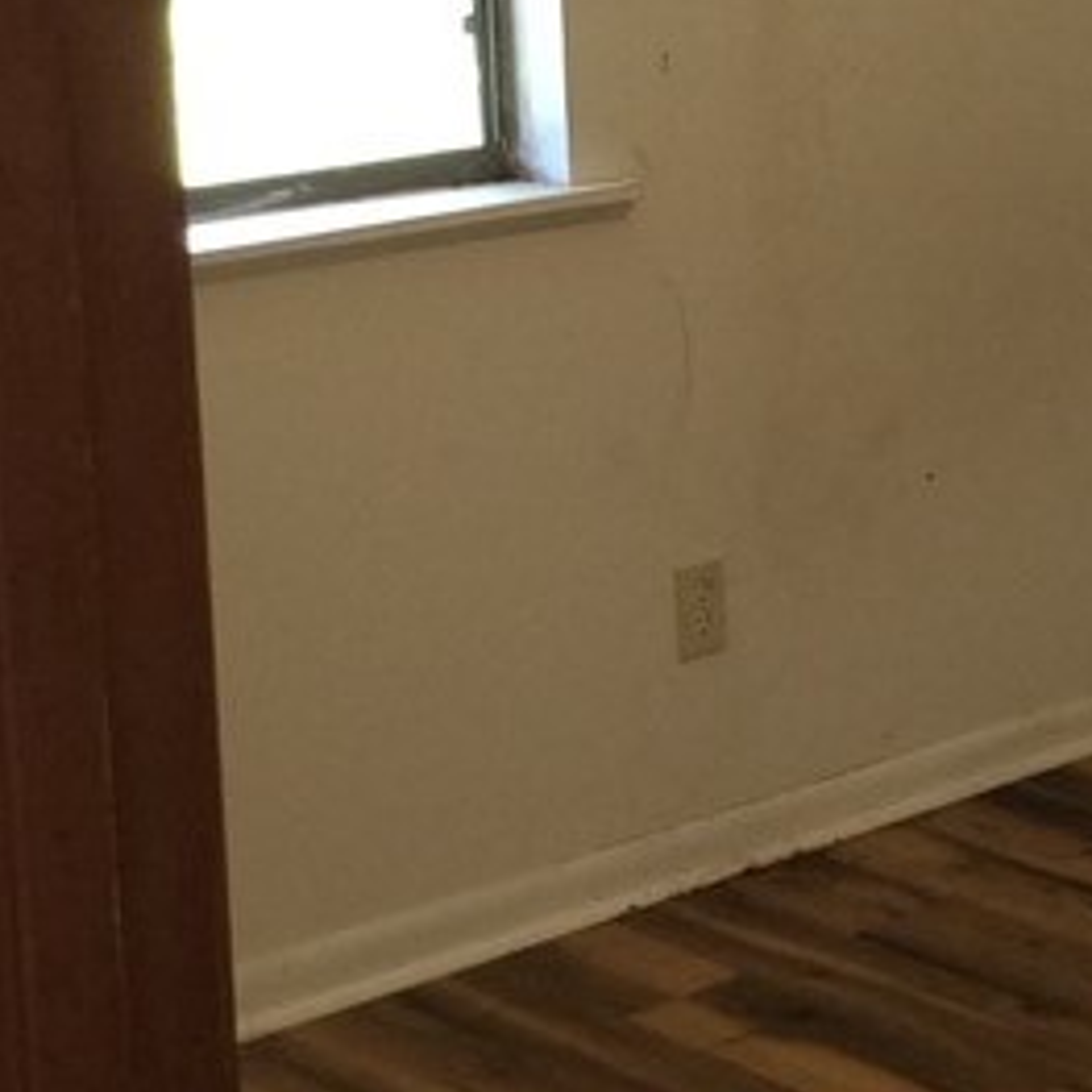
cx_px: 1374
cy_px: 303
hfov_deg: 15.2
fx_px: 3926
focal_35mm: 110
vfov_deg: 15.8
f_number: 2.4
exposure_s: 1/24
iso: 64
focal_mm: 3.3
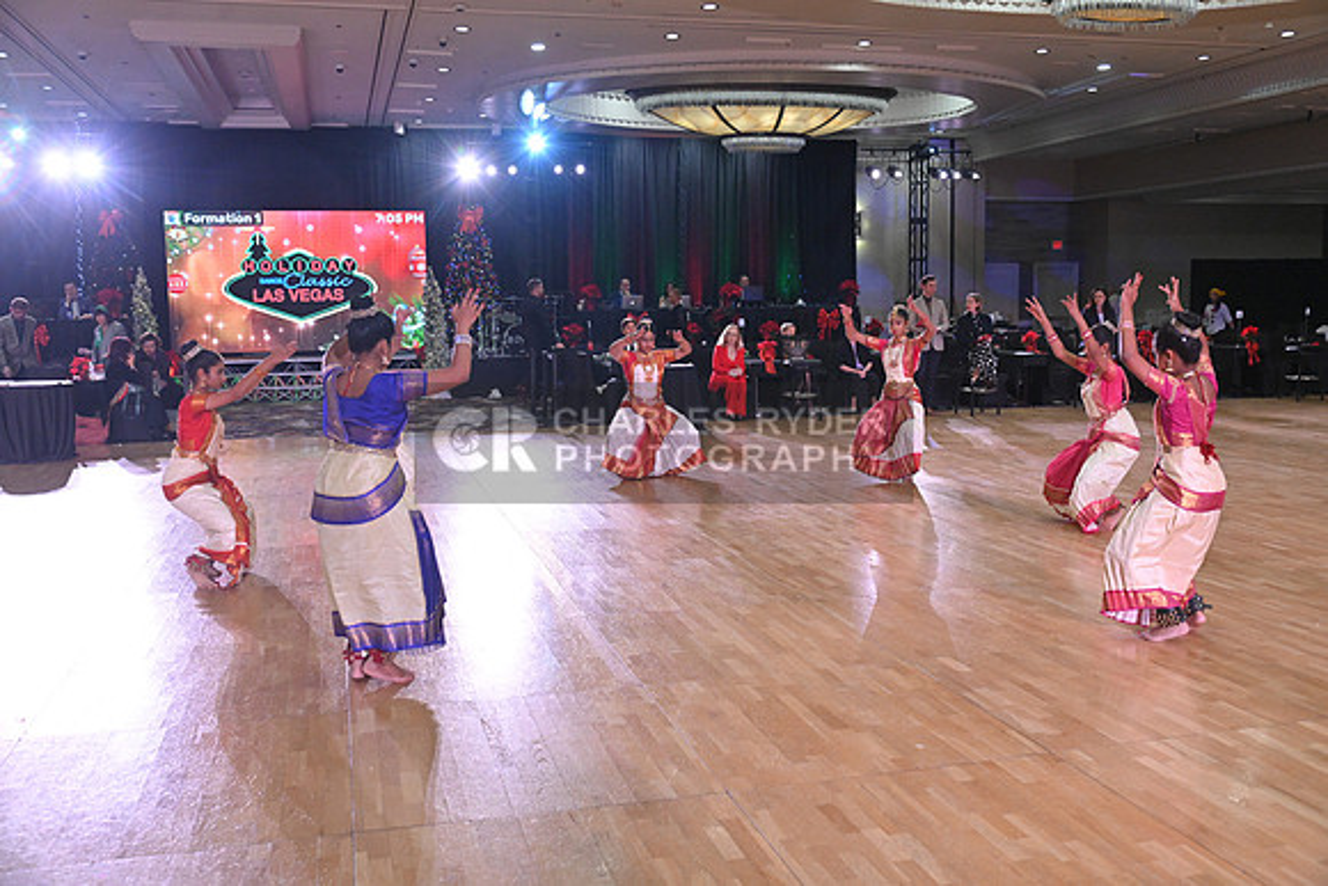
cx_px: 664
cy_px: 443
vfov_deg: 38.9
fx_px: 1254
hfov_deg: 55.8
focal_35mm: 34
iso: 3200
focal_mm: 34
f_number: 5.6
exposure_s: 1/400
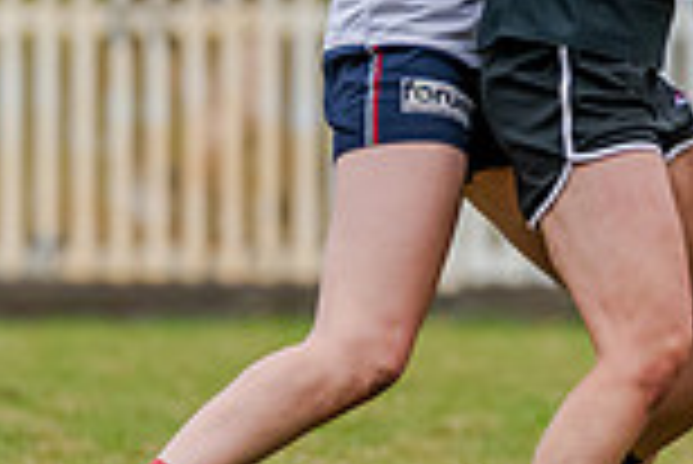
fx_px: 28844
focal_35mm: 1497
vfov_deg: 0.9
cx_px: 566
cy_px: -136
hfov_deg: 1.4
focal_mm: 310
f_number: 5
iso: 800
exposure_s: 1/1600
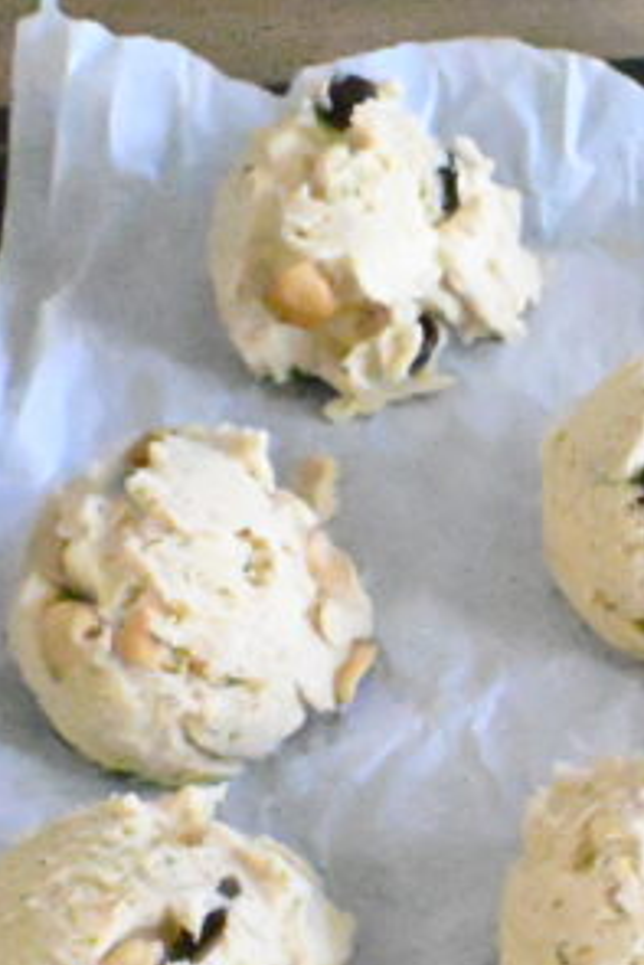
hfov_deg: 13.8
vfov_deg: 21.4
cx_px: 883
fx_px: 2546
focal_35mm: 95
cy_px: 649
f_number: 8
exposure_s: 1/3200
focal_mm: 26.5
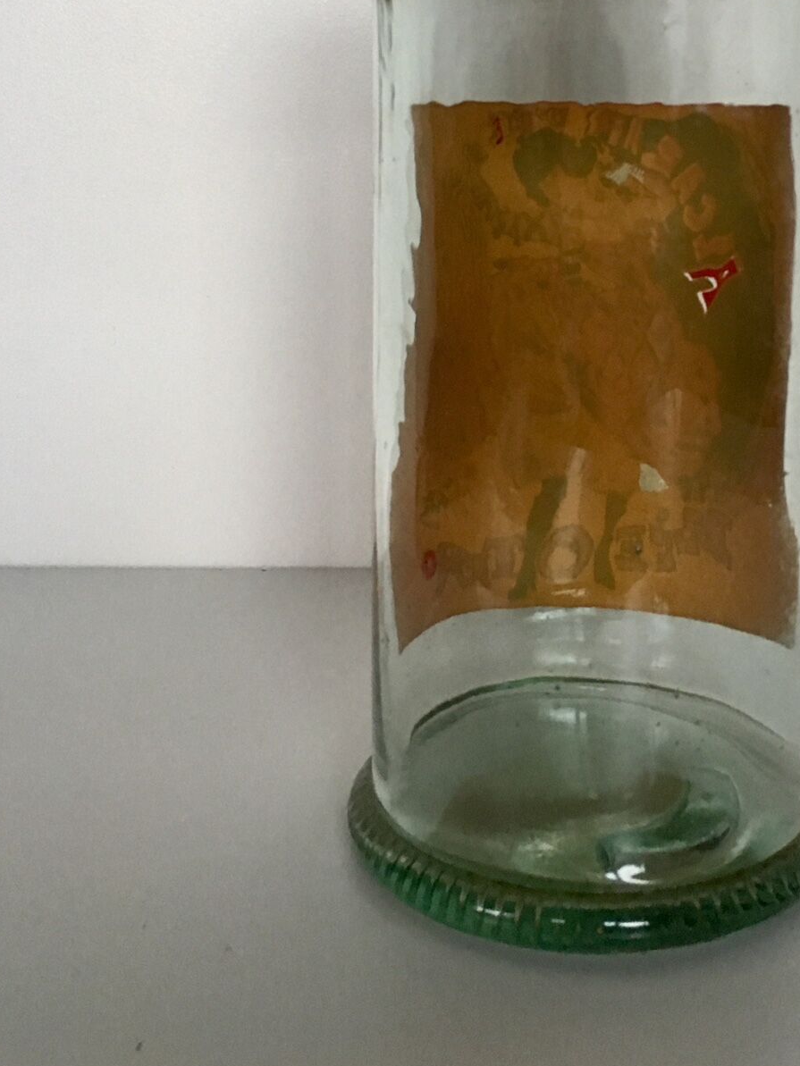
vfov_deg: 37.7
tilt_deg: -4.5
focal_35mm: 49
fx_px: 1510
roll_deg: -1.4
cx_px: 553
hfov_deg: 29.4
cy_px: 236
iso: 200
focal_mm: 4.15
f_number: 2.2
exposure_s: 1/33
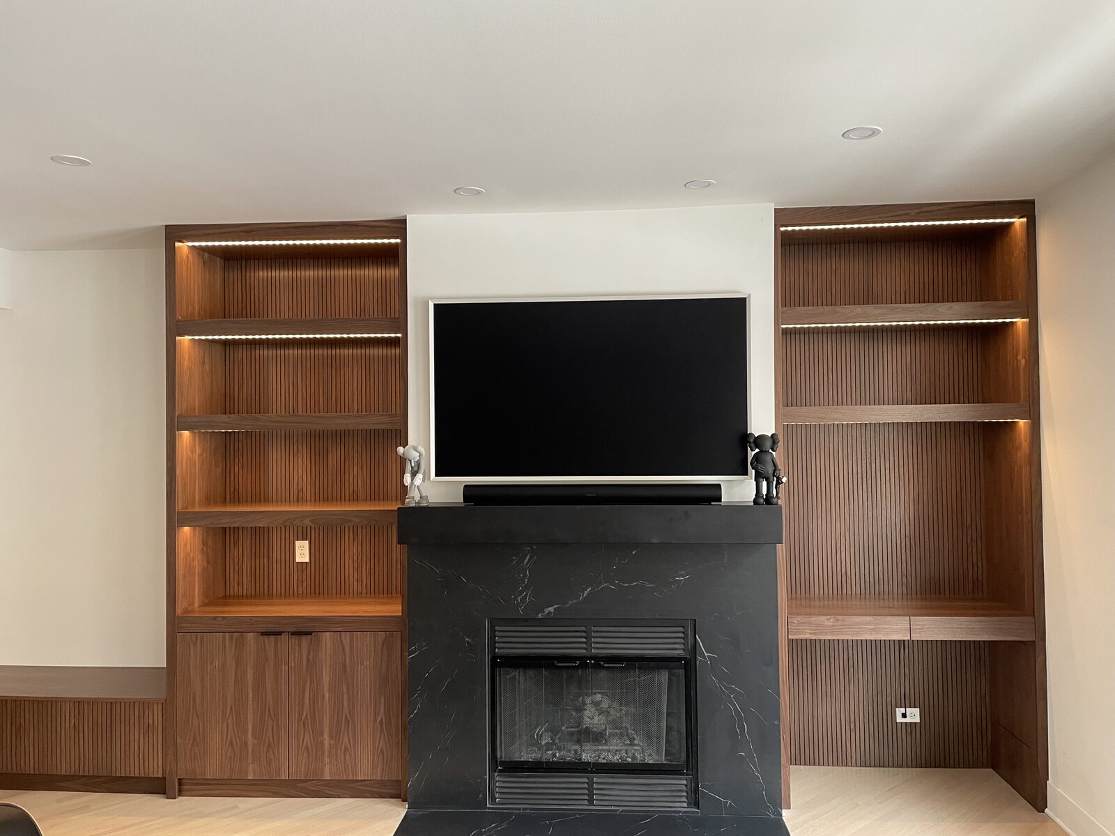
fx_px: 837
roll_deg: +0.6
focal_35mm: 26
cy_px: 418
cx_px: 558
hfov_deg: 67.3
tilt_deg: -0.4
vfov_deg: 53.1
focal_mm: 4.2
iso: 125
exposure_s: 1/57
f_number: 1.6
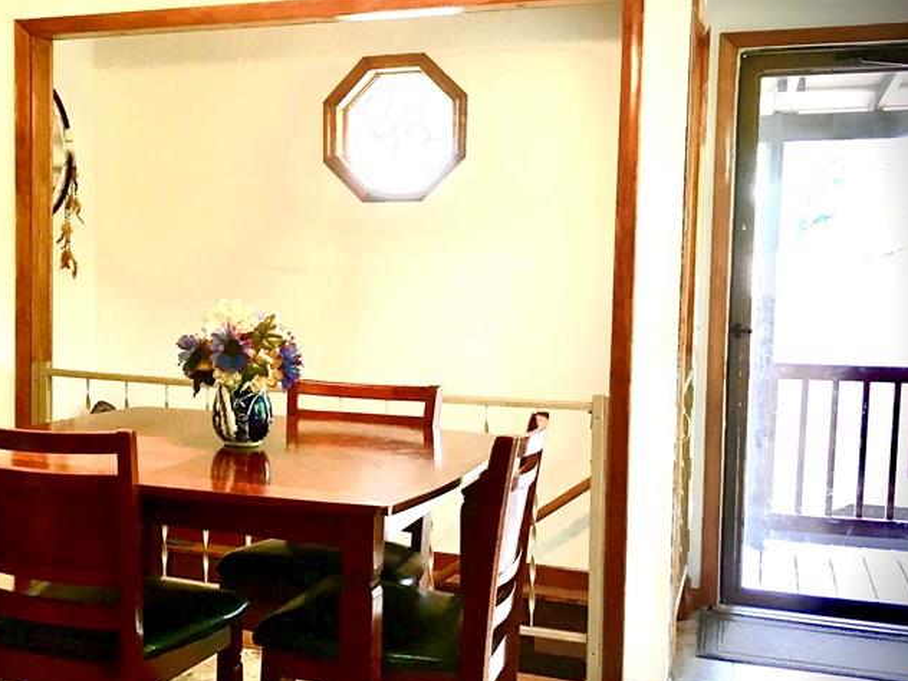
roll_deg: +0.1
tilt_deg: -4.5
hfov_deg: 39.0
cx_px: 190
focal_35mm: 47
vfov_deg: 30.9
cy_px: 322
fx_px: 1233
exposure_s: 1/30
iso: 50
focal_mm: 4.15
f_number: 2.2
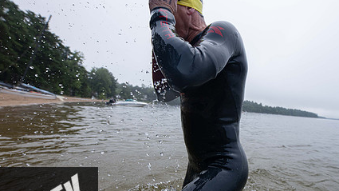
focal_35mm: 20
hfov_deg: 84.6
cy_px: 126
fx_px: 180
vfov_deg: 54.8
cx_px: 216
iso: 320
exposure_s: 1/800
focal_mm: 14
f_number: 4
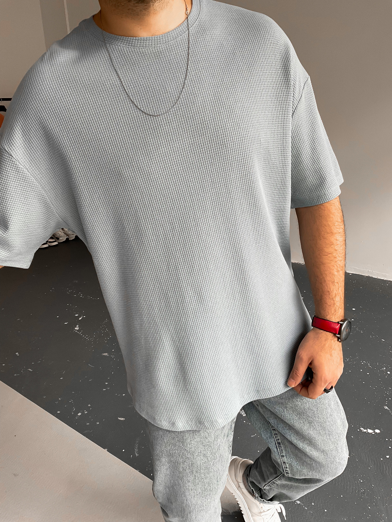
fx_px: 438
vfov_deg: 61.7
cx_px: 196
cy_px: 261
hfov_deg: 48.2
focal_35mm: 29
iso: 64
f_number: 1.8
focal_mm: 3
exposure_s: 1/100
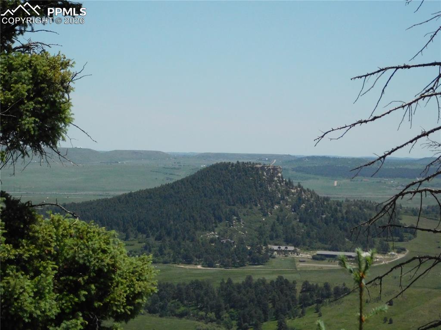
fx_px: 1706
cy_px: 165
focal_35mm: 134
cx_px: 220
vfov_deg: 11.1
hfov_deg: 14.7
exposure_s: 1/1500
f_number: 10
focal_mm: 23.7
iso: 800
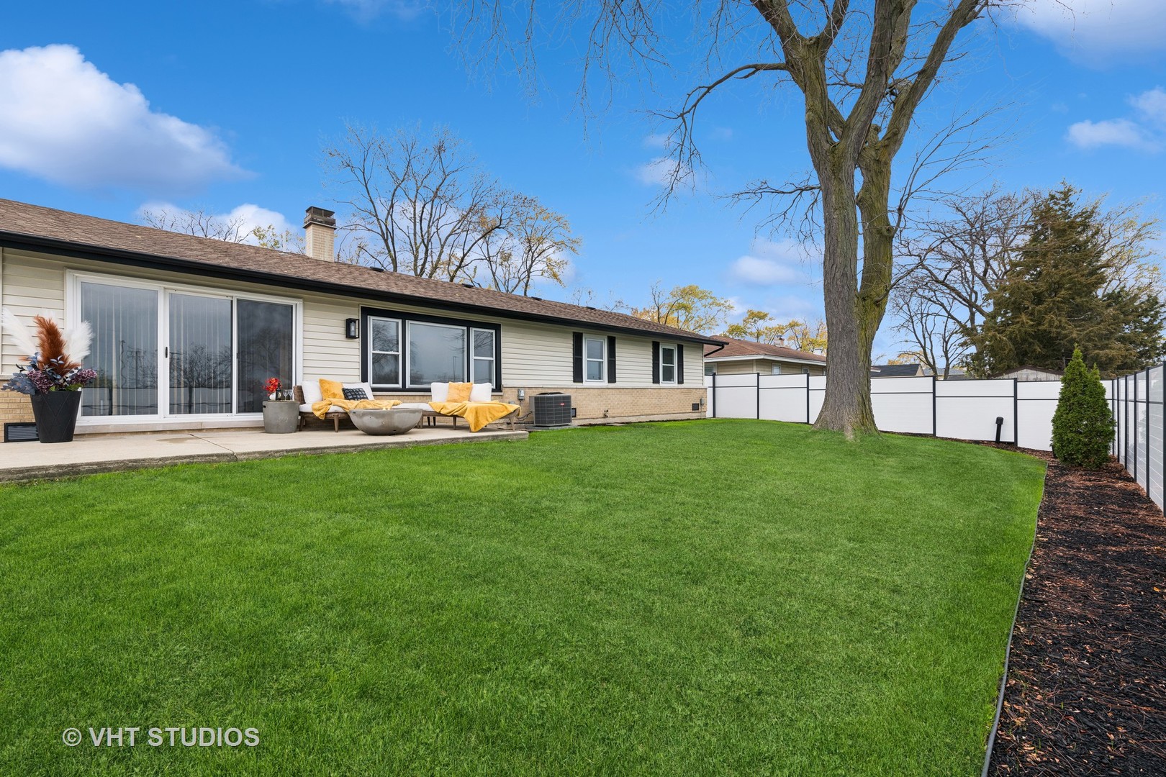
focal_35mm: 15
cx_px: 583
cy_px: 388
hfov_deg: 100.4
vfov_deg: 77.3
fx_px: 486
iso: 200
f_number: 9.5
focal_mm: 15
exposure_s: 1/125
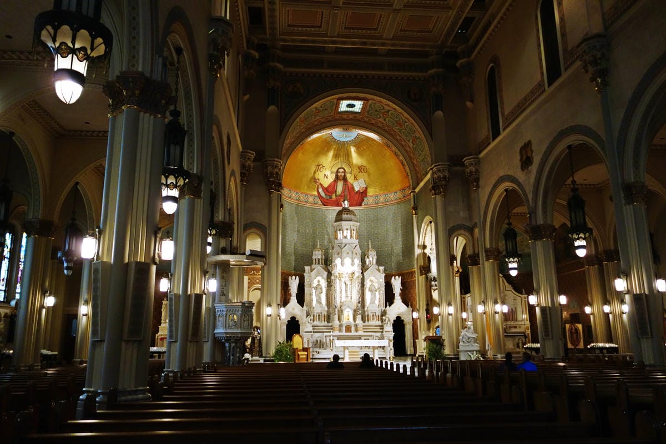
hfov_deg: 65.5
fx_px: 518
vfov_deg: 46.4
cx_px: 333
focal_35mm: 28
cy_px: 222
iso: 640
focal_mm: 10.4
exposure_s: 1/30
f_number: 1.8
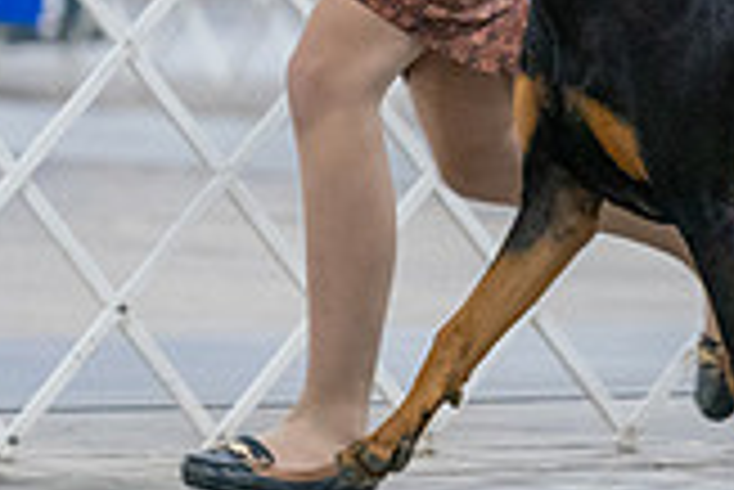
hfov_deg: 2.9
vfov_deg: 1.9
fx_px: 14529
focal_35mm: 712
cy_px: -164
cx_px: 693
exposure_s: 1/250
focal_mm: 200
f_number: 3.2
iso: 6400
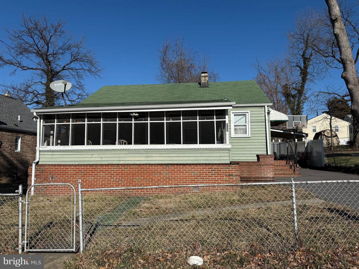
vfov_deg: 56.8
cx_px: 180
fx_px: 249
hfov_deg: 71.6
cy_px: 134
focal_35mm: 24
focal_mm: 6.76
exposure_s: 1/7353
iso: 80
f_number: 1.78
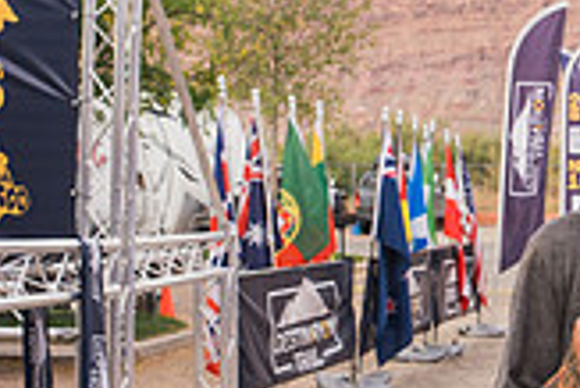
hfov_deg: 20.3
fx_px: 1548
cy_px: 144
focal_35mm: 96
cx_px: 637
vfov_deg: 14.3
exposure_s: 1/200
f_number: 5
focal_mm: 27
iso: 640
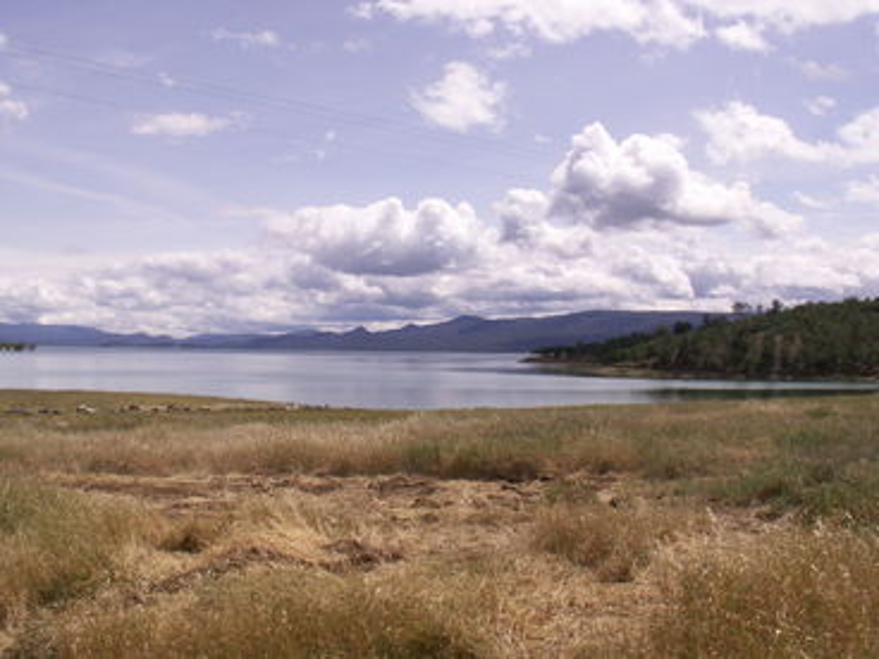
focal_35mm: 35
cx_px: 440
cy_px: 330
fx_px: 889
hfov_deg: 52.6
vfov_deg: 40.7
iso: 50
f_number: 8
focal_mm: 5.86
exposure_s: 1/320
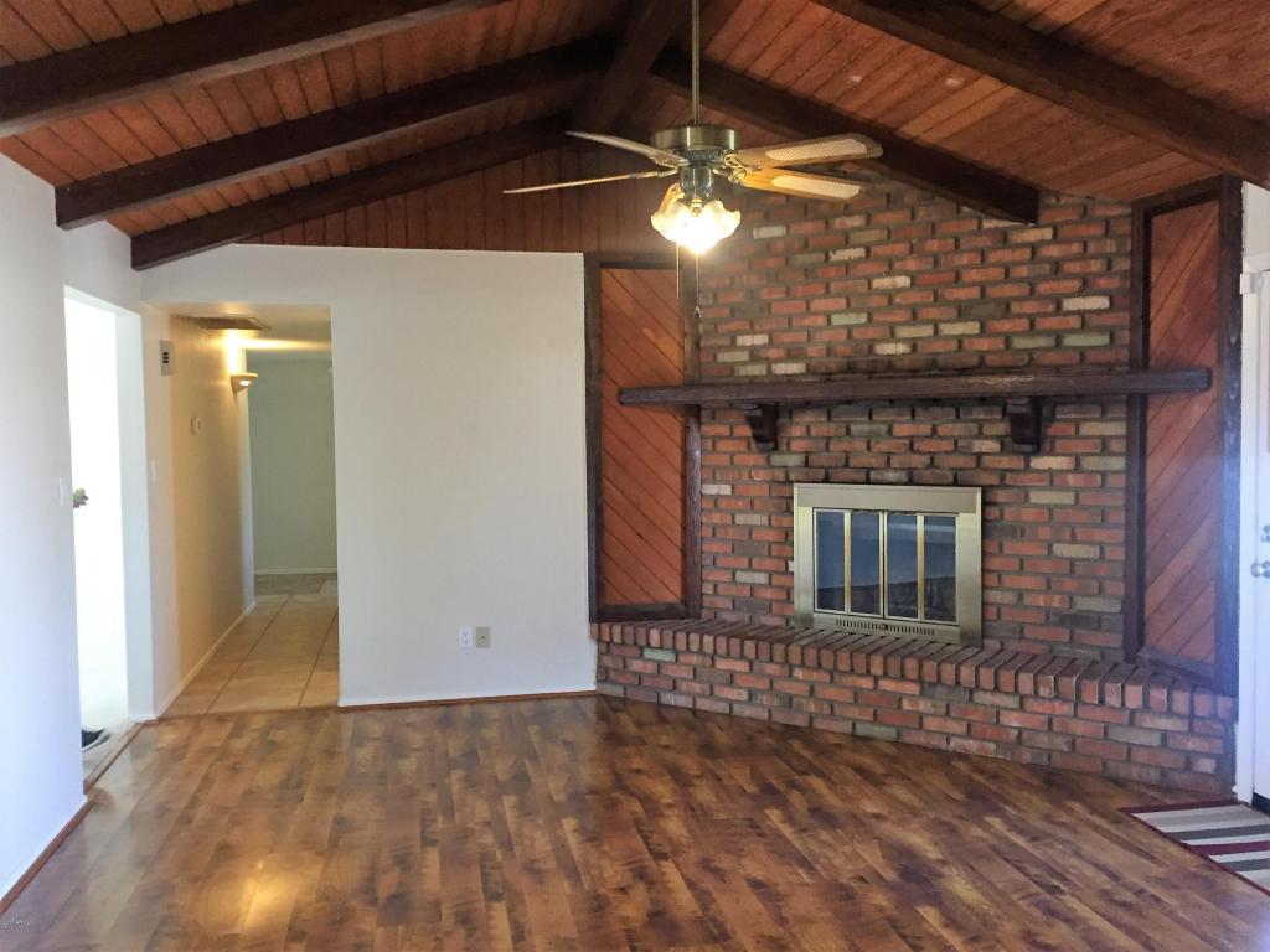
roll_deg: +0.8
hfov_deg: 61.7
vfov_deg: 48.2
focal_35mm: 29
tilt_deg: -3.2
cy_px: 476
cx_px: 635
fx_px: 1064
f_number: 2.2
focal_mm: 4.15
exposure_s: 1/30
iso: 200
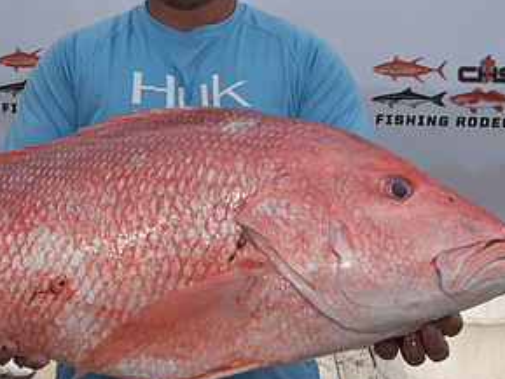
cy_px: 153
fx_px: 788
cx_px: 154
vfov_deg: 27.0
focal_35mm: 54
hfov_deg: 35.1
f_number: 9
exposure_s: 1/400
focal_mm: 28
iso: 250
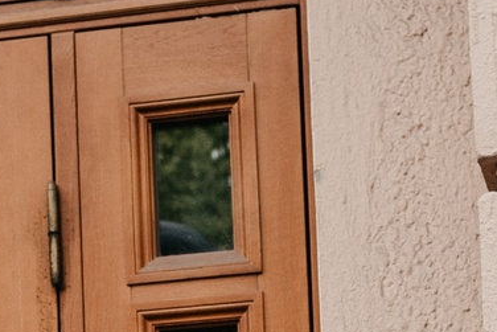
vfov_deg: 5.6
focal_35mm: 238
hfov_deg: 8.5
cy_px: 792
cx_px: -210
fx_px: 3287
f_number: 4
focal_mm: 35
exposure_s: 1/640
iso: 400
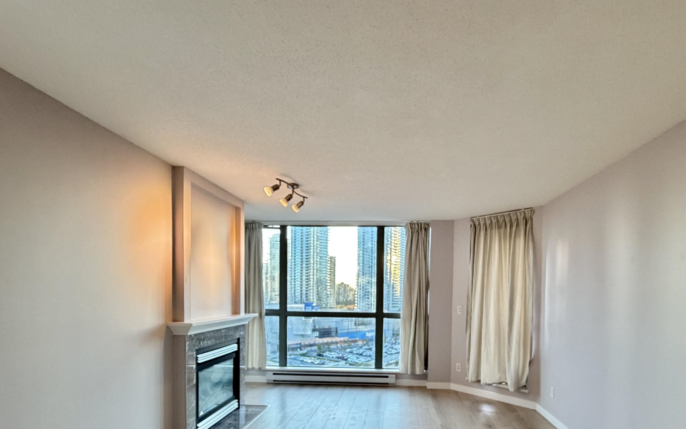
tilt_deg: -2.0
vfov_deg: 57.4
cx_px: 385
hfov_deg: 84.7
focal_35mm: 20
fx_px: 374
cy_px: 308
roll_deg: -0.4
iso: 320
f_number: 2.2
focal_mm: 2.22
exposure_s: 1/120
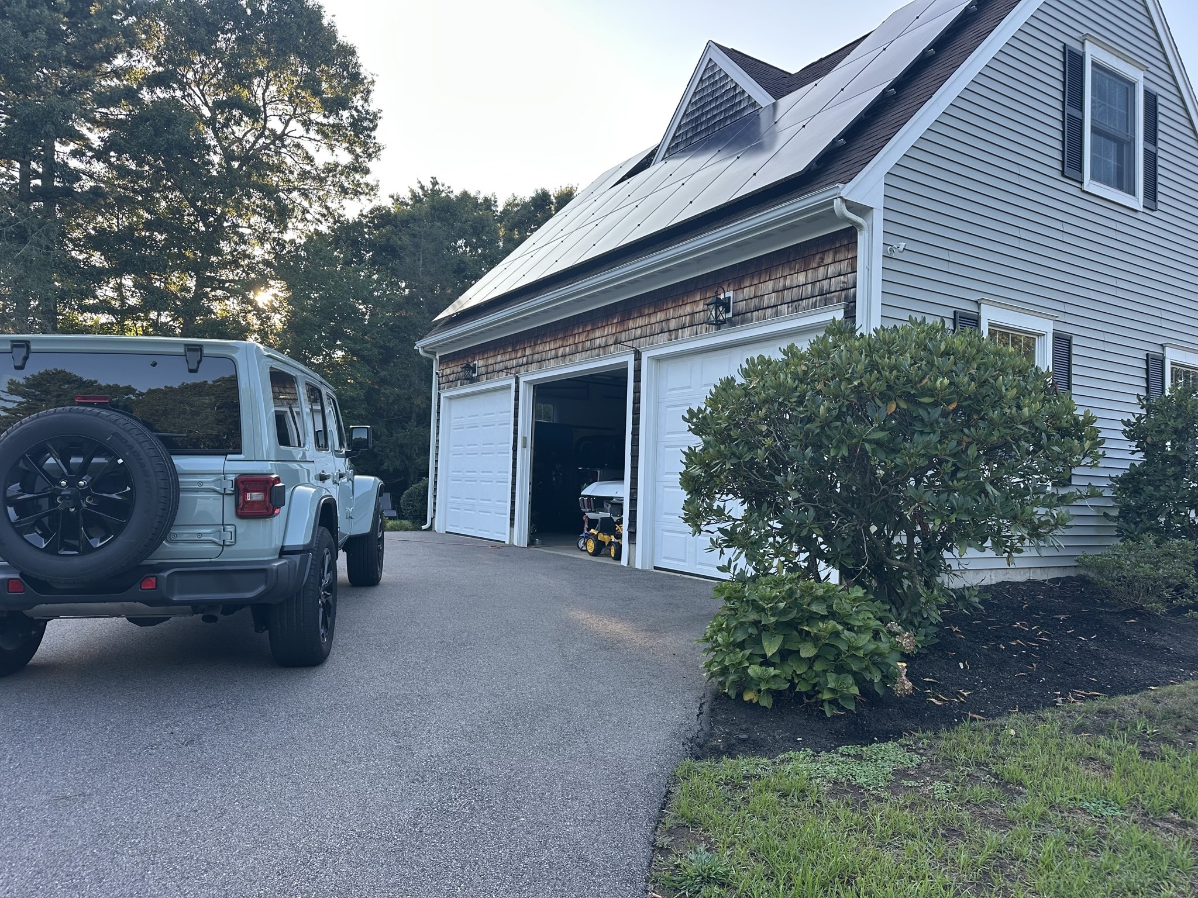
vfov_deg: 56.8
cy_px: 449
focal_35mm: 24
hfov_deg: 71.6
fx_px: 831
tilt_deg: +3.2
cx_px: 599
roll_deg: -3.1
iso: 80
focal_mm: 6.86
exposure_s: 1/404
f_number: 1.78
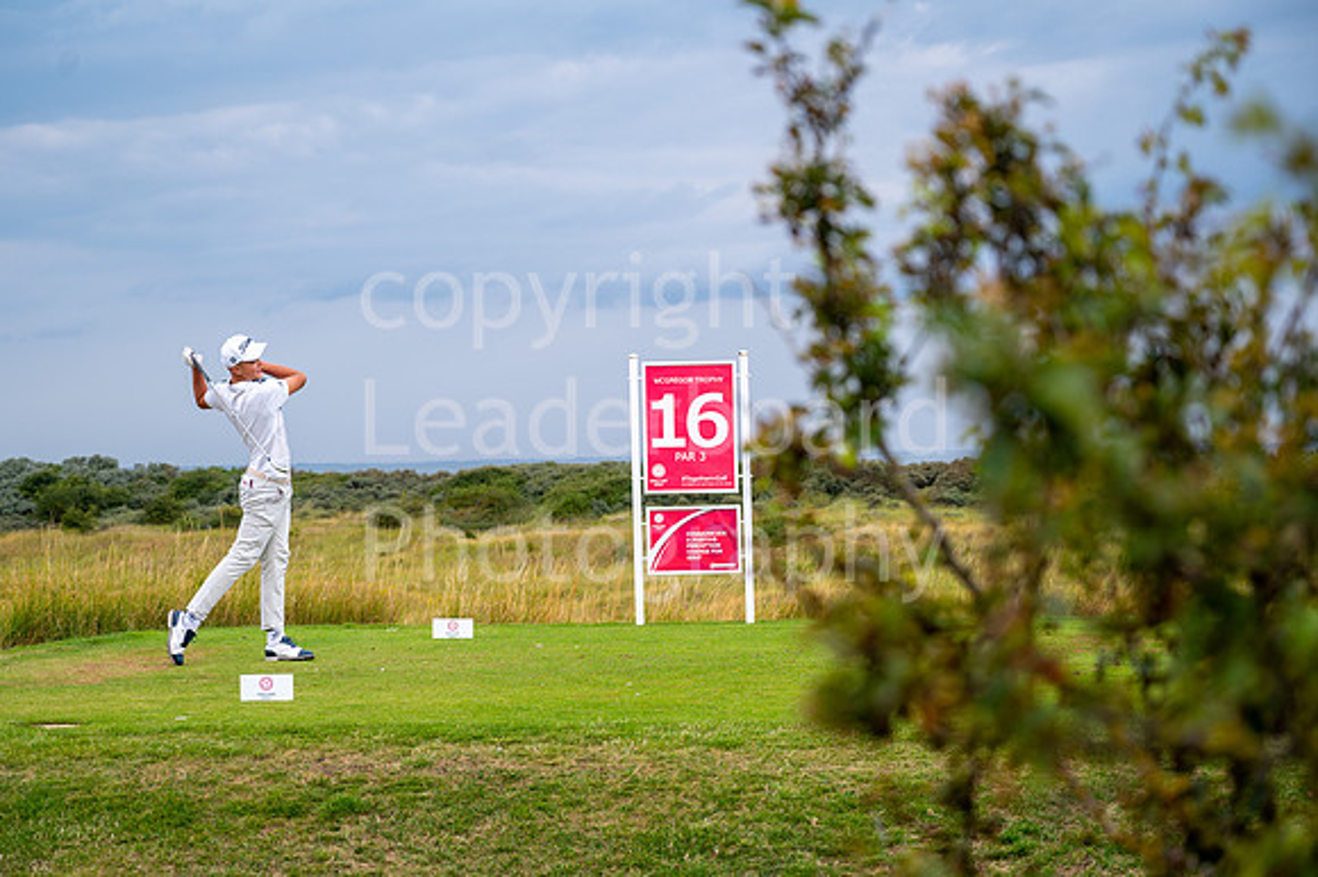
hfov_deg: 26.6
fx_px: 2783
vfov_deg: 17.9
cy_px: 400
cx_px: 602
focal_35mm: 76
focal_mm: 70
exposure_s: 1/250
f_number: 4.5
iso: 100
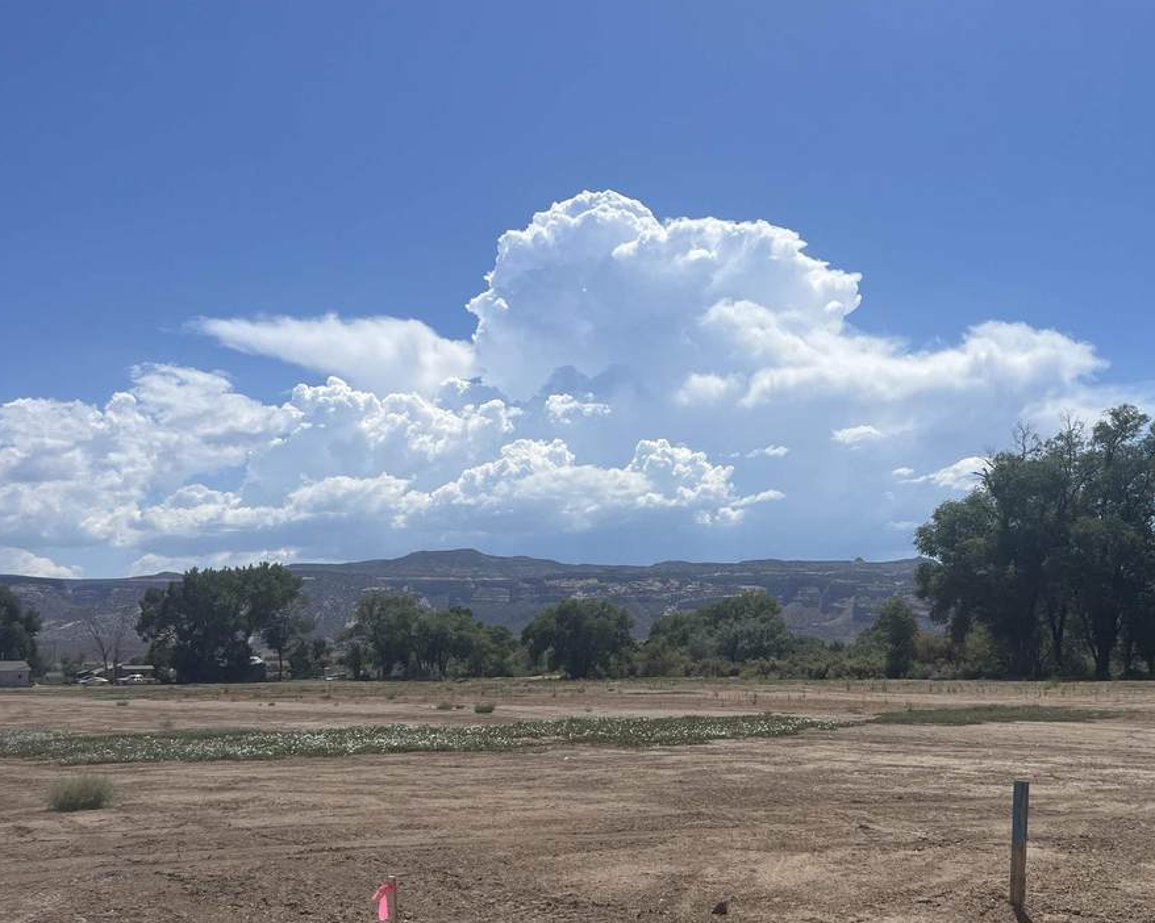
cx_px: 745
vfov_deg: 39.9
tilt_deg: +4.6
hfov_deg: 48.5
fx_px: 1265
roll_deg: +1.4
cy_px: 555
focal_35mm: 37
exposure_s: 1/7874
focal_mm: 5.1
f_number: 1.6
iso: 50
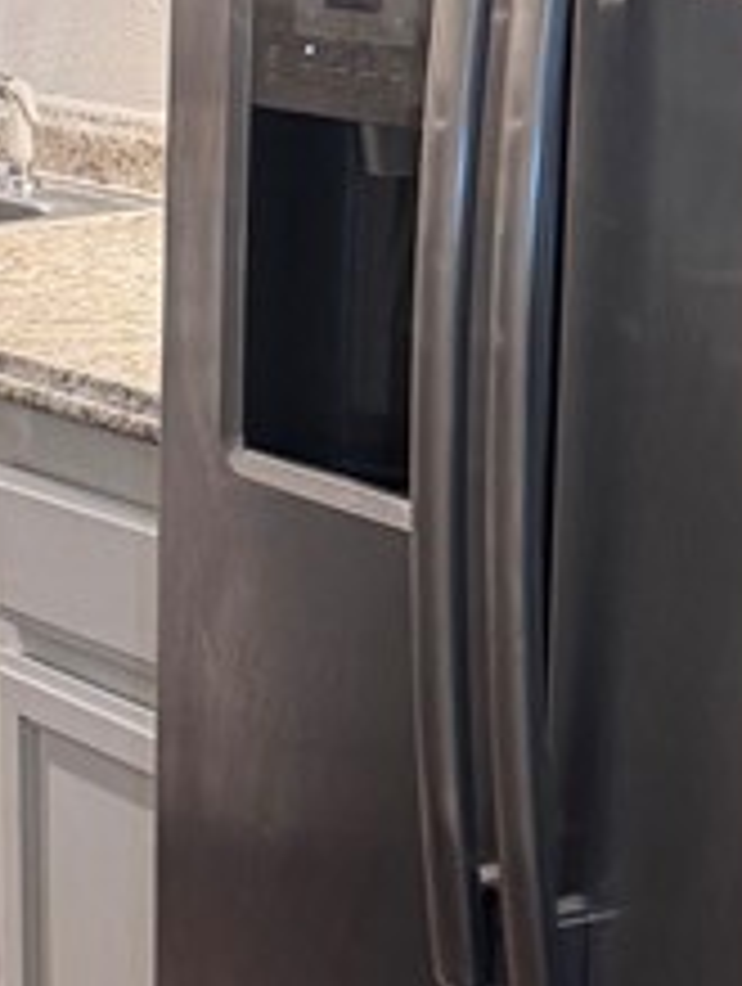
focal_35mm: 112
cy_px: 342
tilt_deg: -11.3
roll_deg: +3.3
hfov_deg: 12.2
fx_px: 3192
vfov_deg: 17.5
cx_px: -558
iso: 250
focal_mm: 6.76
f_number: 1.78
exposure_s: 1/60
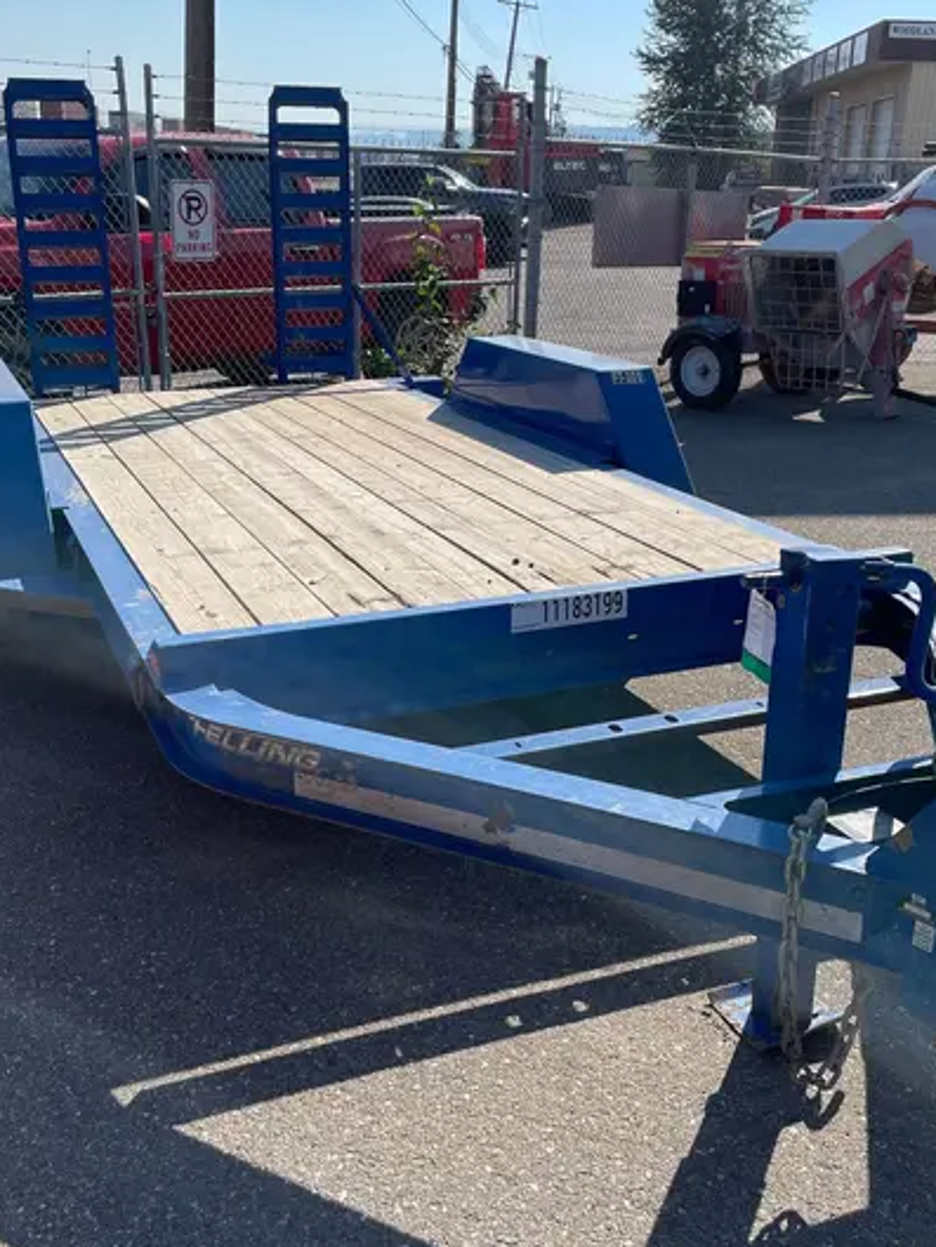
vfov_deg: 51.3
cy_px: 607
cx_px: 505
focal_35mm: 36
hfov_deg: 39.6
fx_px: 1297
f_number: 1.6
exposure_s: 1/3861
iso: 32
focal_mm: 4.2
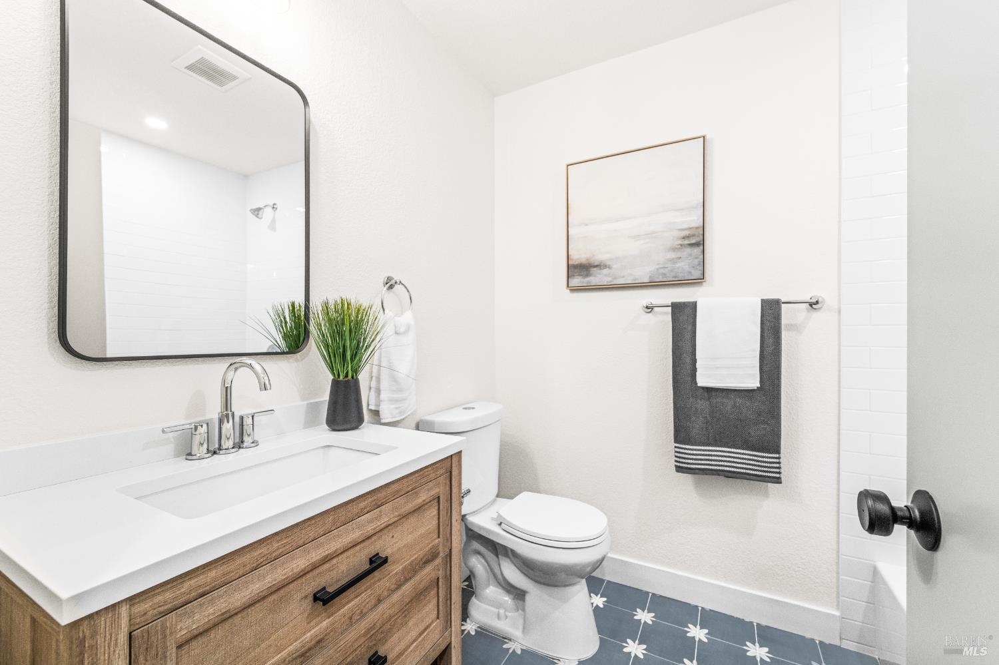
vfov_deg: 81.2
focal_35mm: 14
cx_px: 500
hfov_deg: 104.3
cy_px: 332
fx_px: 388
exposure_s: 1/15
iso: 640
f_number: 7.1
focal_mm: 14
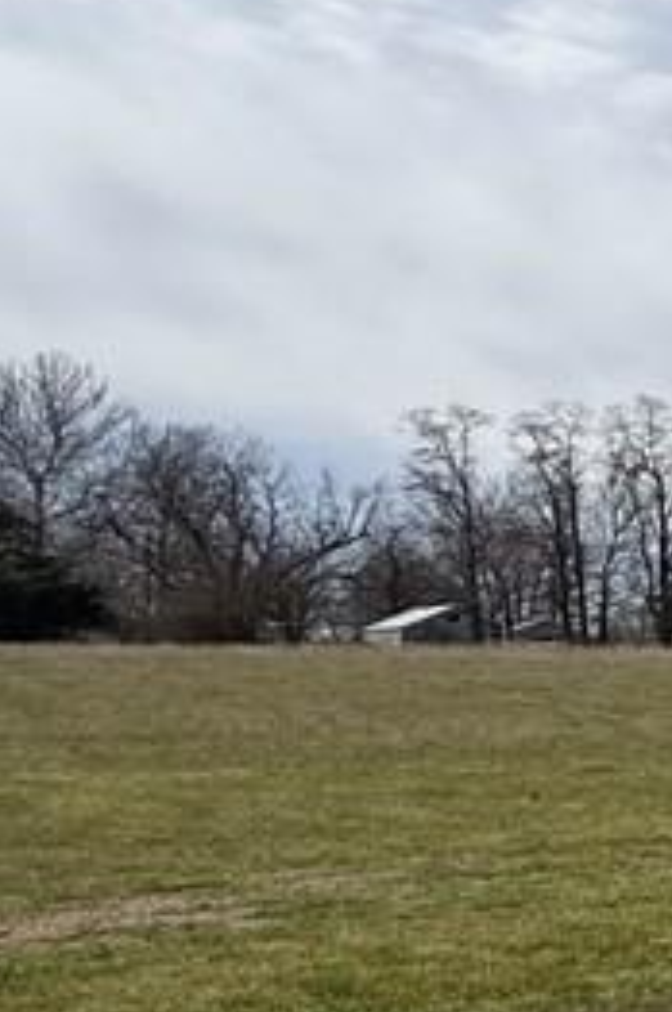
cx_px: 1912
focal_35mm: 57
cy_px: 622
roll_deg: +1.3
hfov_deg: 12.3
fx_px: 1600
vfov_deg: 34.9
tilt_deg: +1.7
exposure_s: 1/4425
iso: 50
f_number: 2.2
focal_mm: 2.22
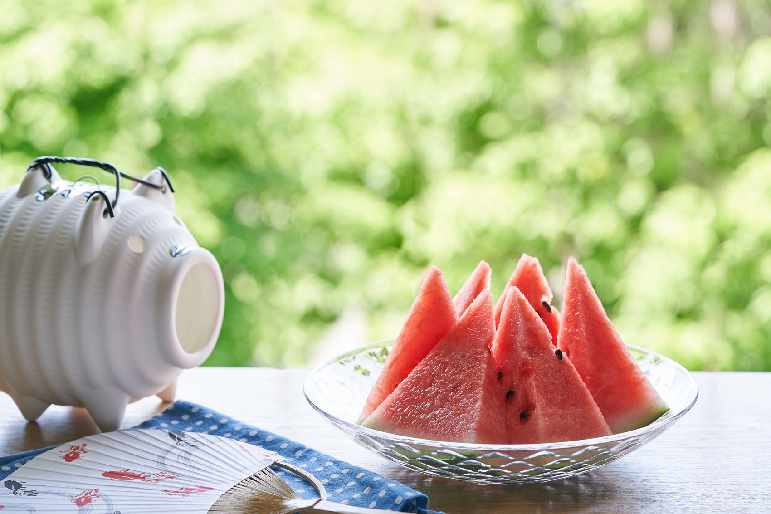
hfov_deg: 22.6
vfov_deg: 15.2
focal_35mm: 90
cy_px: 257
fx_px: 1927
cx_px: 386
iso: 100
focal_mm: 90
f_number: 5.6
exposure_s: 1/30
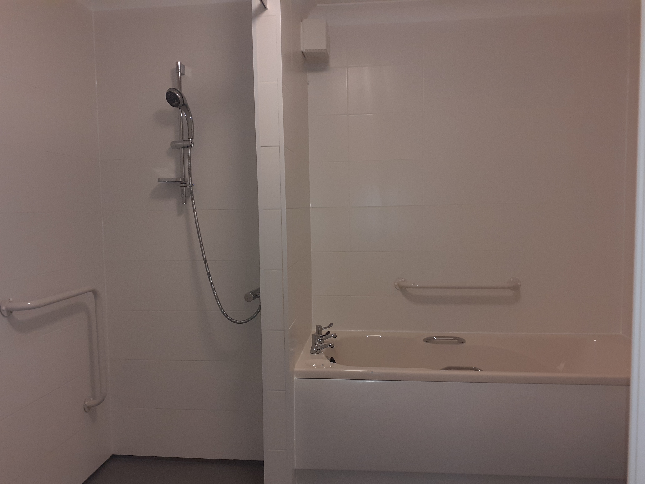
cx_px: 322
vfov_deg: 51.4
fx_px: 503
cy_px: 242
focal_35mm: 27
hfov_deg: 65.3
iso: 160
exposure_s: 1/50
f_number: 1.9
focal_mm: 3.6
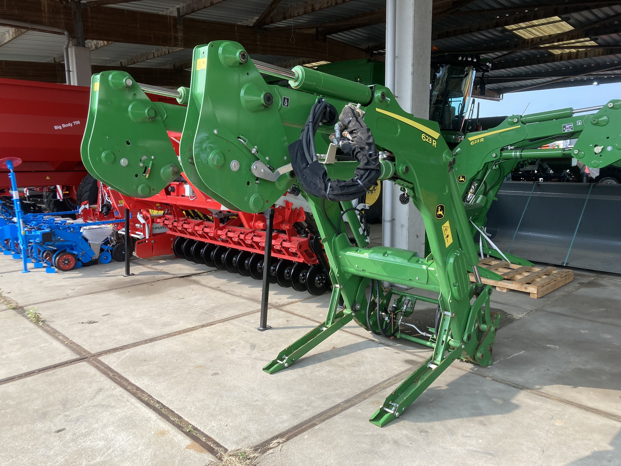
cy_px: 233
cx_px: 310
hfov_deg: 63.4
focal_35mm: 28
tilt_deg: -7.5
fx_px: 502
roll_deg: +0.2
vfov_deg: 49.7
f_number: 1.8
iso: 20
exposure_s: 1/428
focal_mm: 3.99
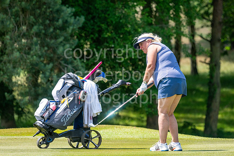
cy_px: 78
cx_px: 117
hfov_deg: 4.6
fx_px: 2923
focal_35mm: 450
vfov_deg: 3.1
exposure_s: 1/1600
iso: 320
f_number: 5
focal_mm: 300
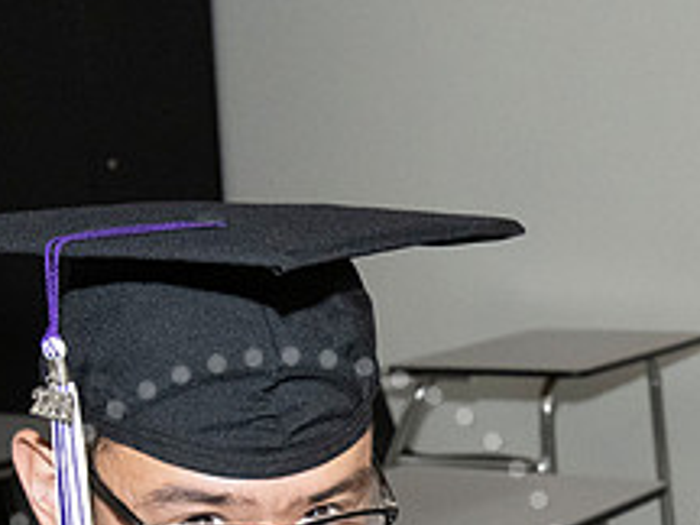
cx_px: 623
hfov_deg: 18.4
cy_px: 648
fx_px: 2123
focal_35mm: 105
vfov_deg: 13.7
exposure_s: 1/200
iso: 6400
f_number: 8
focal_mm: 35
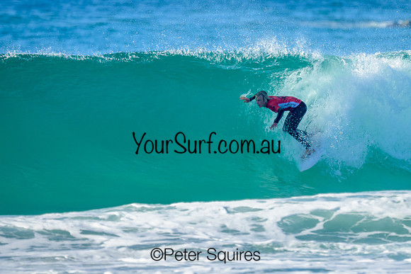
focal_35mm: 1099
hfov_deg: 1.9
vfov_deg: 1.3
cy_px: 102
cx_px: 234
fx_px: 12549
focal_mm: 800
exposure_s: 1/2000
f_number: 6.3
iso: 400
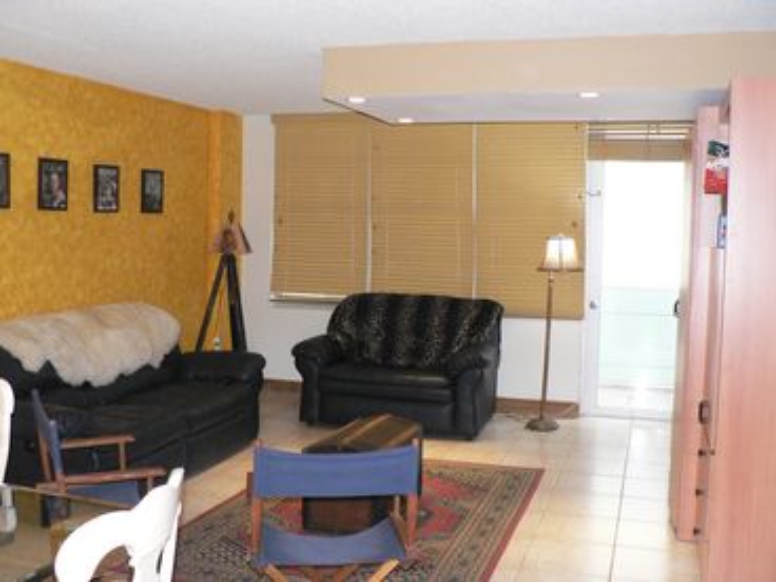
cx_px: 388
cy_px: 291
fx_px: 807
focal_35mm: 36
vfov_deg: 39.7
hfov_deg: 51.4
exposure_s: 1/60
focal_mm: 6
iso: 400
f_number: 2.8
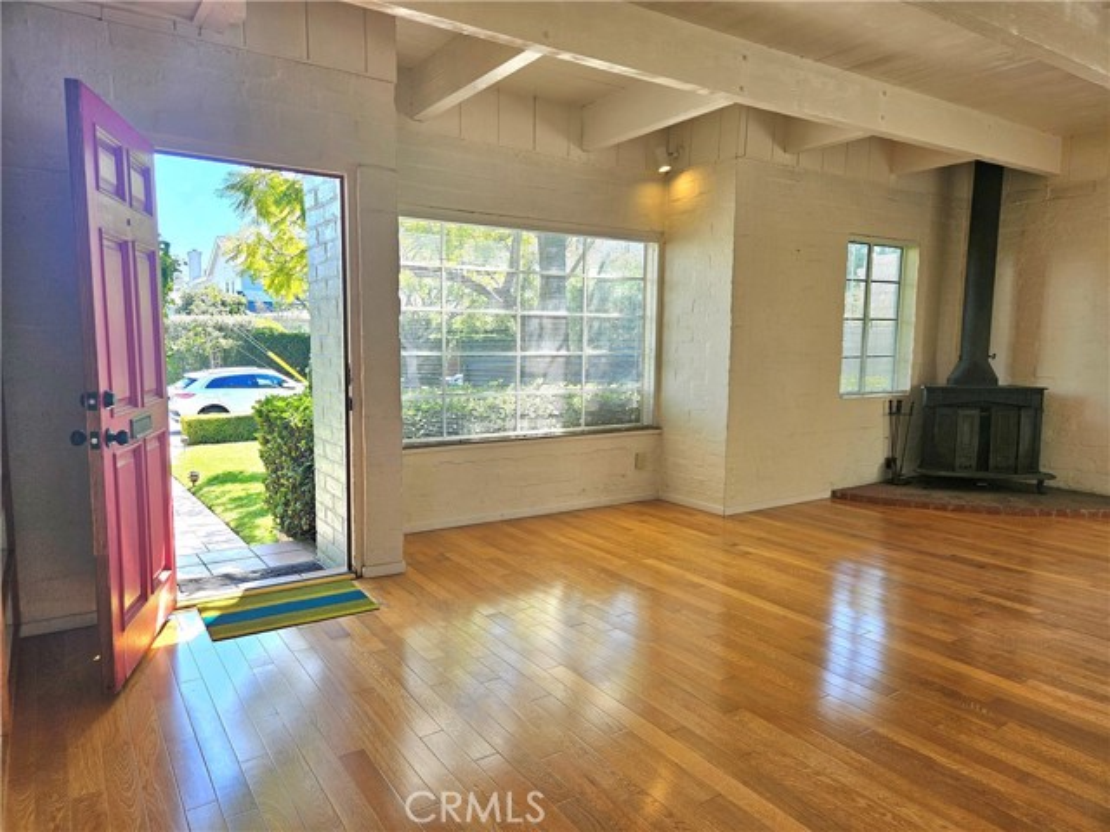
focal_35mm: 23
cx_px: 555
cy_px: 416
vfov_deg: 58.9
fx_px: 738
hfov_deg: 73.9
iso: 25
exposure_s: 1/123
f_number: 1.8
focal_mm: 5.4
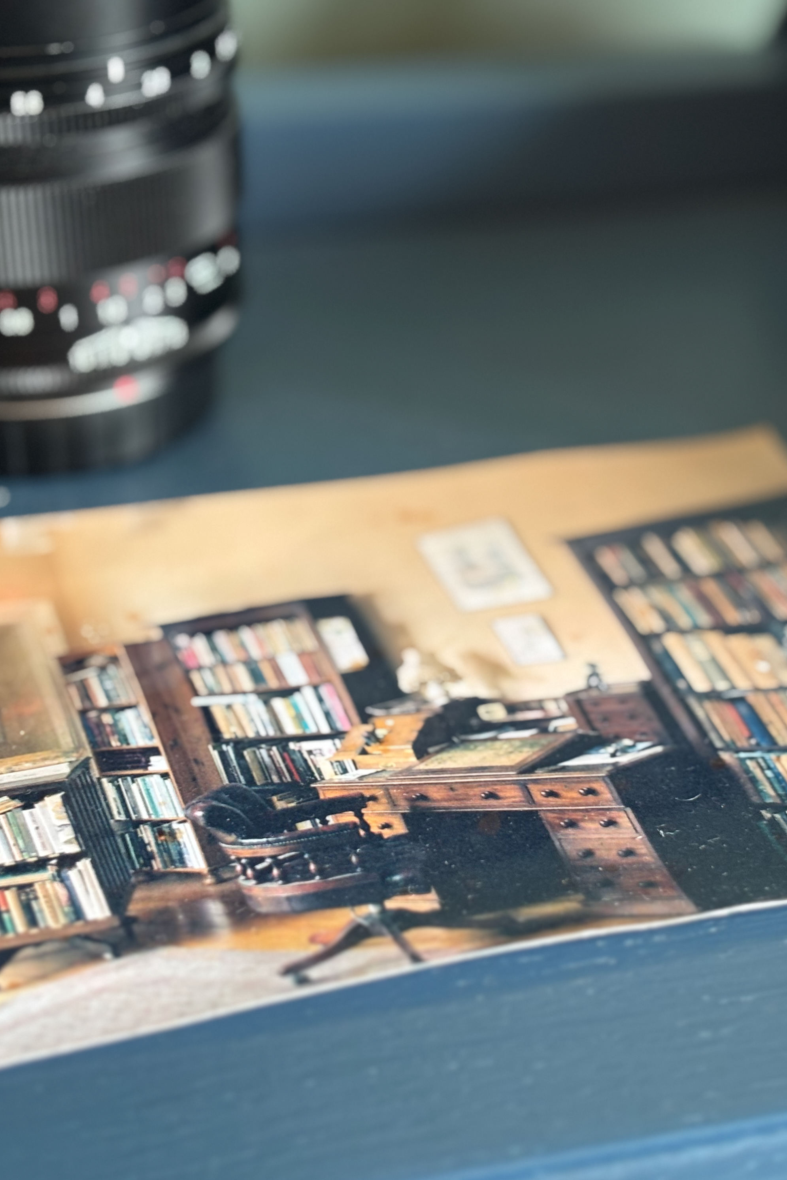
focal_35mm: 73
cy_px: 590
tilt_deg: -31.8
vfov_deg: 27.7
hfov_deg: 18.7
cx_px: 424
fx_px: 2394
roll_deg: -0.8
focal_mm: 5.96
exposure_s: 1/51
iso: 160
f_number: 1.6
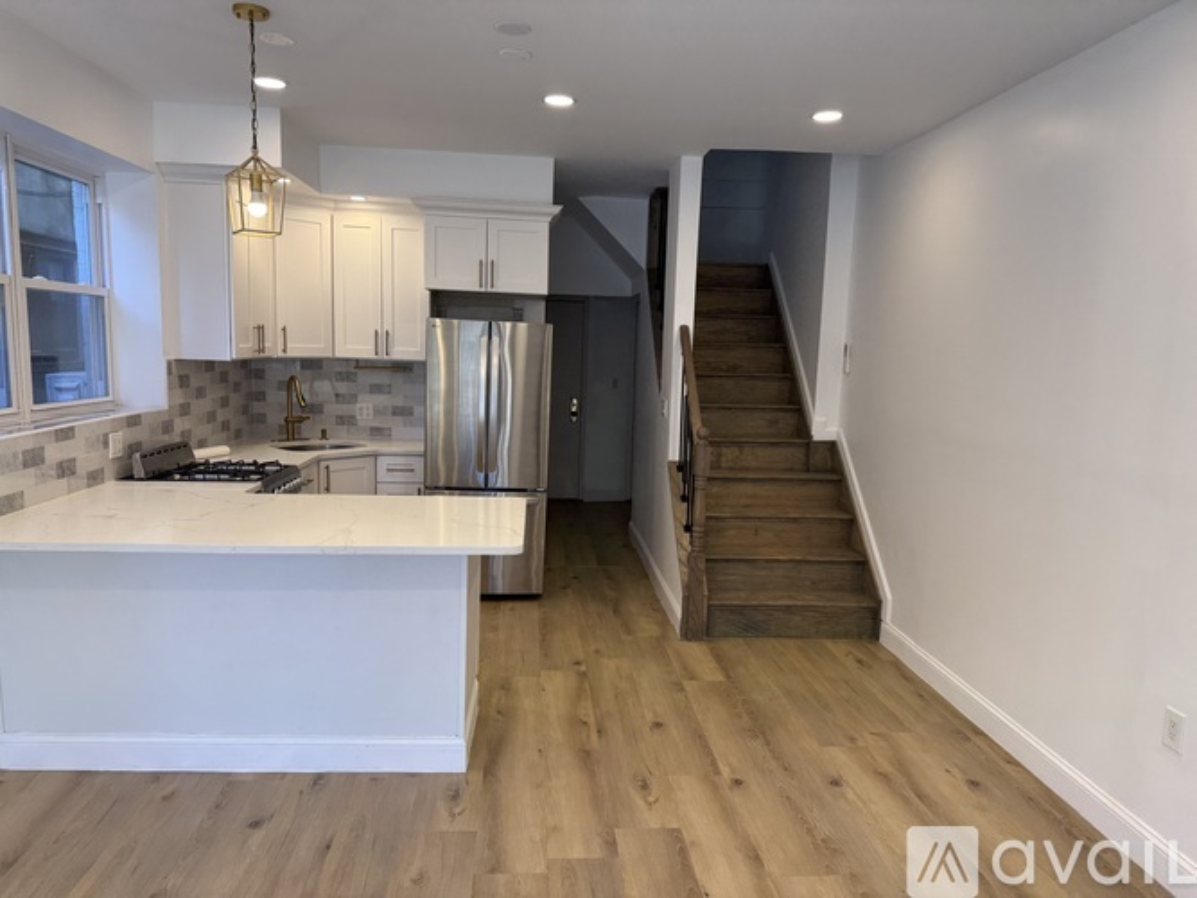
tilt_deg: -7.5
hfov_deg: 71.6
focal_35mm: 24
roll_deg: -1.9
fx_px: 830
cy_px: 449
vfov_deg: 56.8
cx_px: 598
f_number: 1.78
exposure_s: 1/187
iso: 100
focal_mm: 6.76
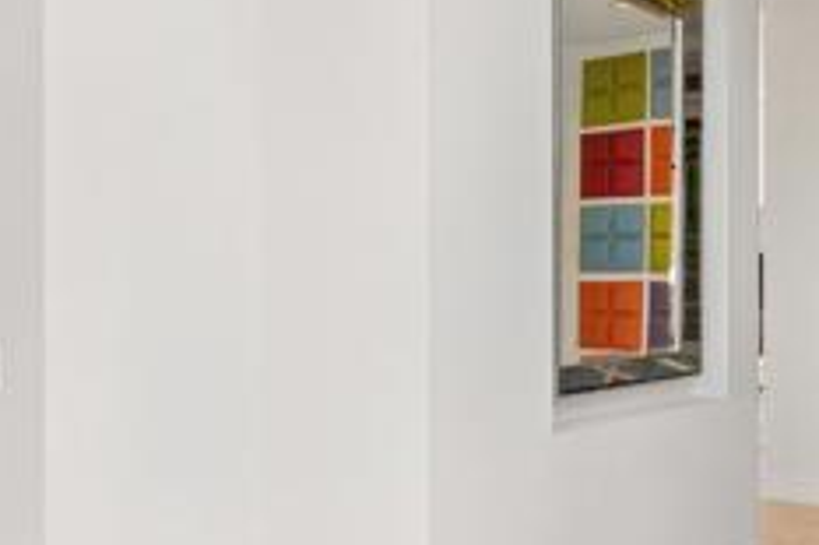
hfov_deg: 44.3
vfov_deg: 30.4
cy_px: 301
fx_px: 1000
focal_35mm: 44
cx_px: 327
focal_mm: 16
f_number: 8
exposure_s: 1/30
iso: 250
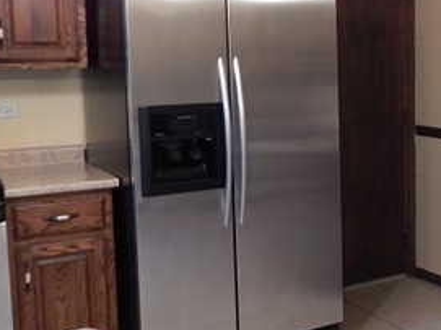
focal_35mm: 59
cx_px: 503
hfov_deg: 29.1
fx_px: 751
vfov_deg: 24.7
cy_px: 125
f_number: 3.1
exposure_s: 1/20
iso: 400
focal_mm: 4.5
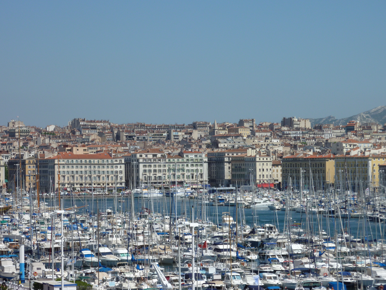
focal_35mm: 128
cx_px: 193
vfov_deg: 11.6
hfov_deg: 15.4
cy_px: 145
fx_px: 1427
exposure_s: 1/800
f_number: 5.6
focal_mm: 21
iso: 80
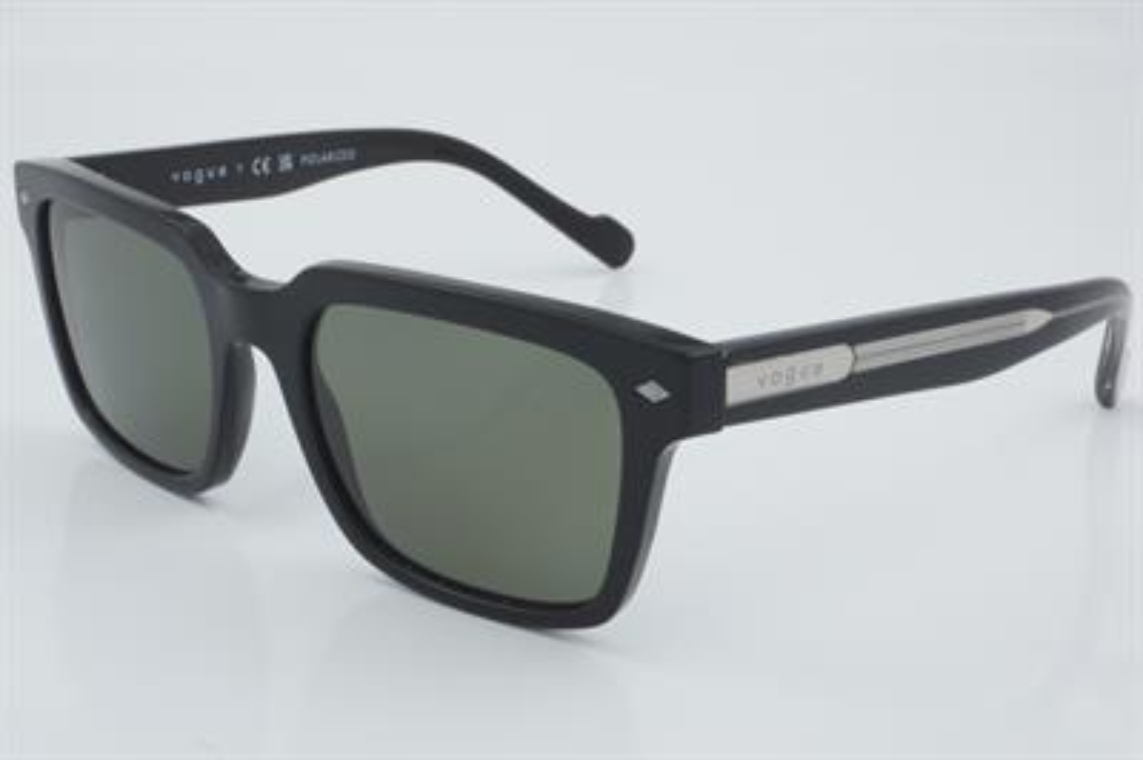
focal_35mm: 68
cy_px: 380
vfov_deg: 20.1
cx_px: 572
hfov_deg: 29.9
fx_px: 2141
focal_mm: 45
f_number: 32
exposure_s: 1/3
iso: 100
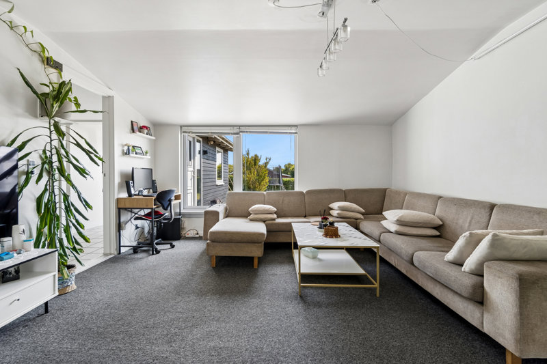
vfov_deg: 77.3
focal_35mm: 15
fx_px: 228
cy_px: 182
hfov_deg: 100.4
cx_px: 274
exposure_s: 1/30
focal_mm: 10
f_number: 8
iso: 200
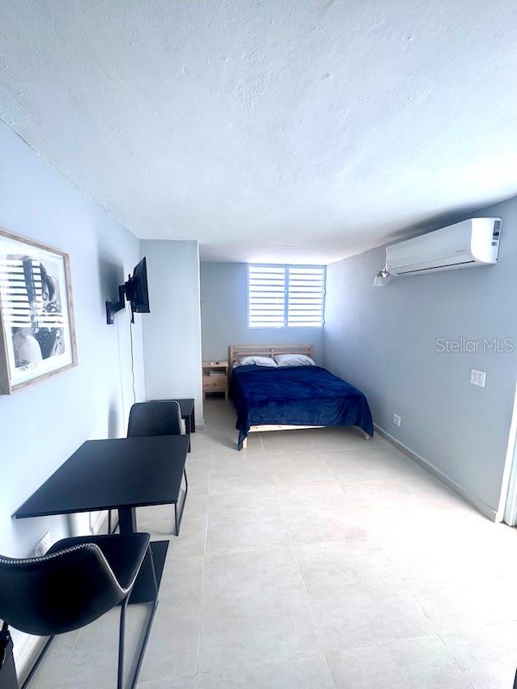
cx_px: 258
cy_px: 344
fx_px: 279
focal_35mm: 14
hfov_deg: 85.7
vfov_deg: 102.1
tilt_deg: -7.9
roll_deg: +0.4
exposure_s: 1/123
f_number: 2.2
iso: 40
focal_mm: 2.22
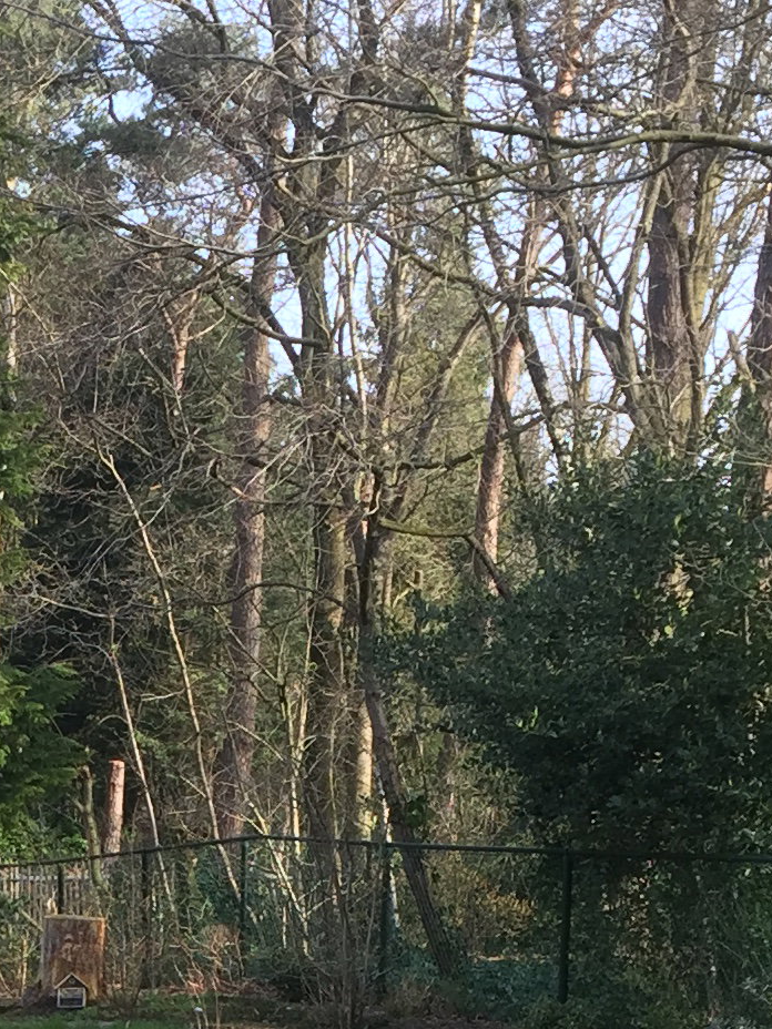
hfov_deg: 14.2
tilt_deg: -8.9
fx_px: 3033
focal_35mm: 102
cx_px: -101
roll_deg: -0.3
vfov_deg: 18.2
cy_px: 1260
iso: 32
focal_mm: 4.15
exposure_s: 1/151
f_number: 2.2
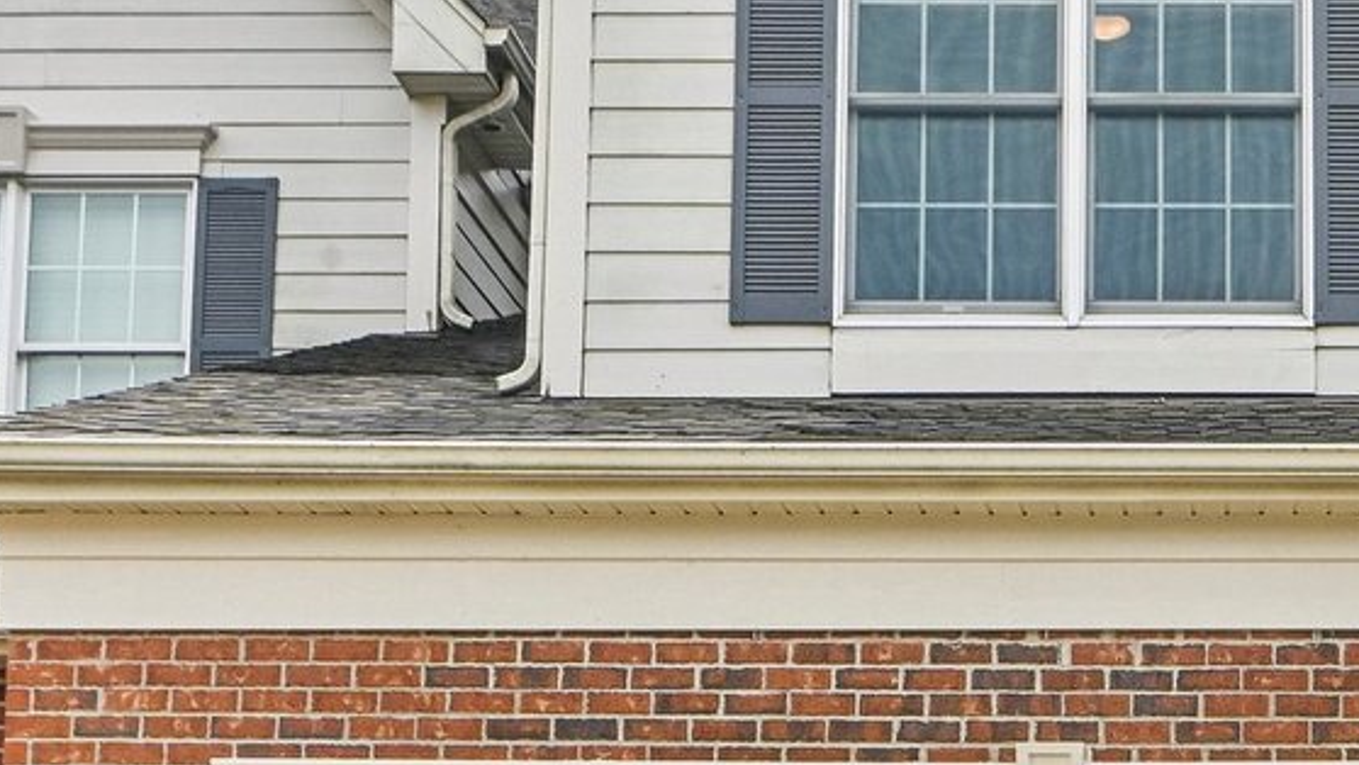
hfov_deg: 27.9
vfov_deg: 16.5
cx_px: 1218
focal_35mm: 73
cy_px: 378
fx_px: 2631
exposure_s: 1/400
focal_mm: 24
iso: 400
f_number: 13
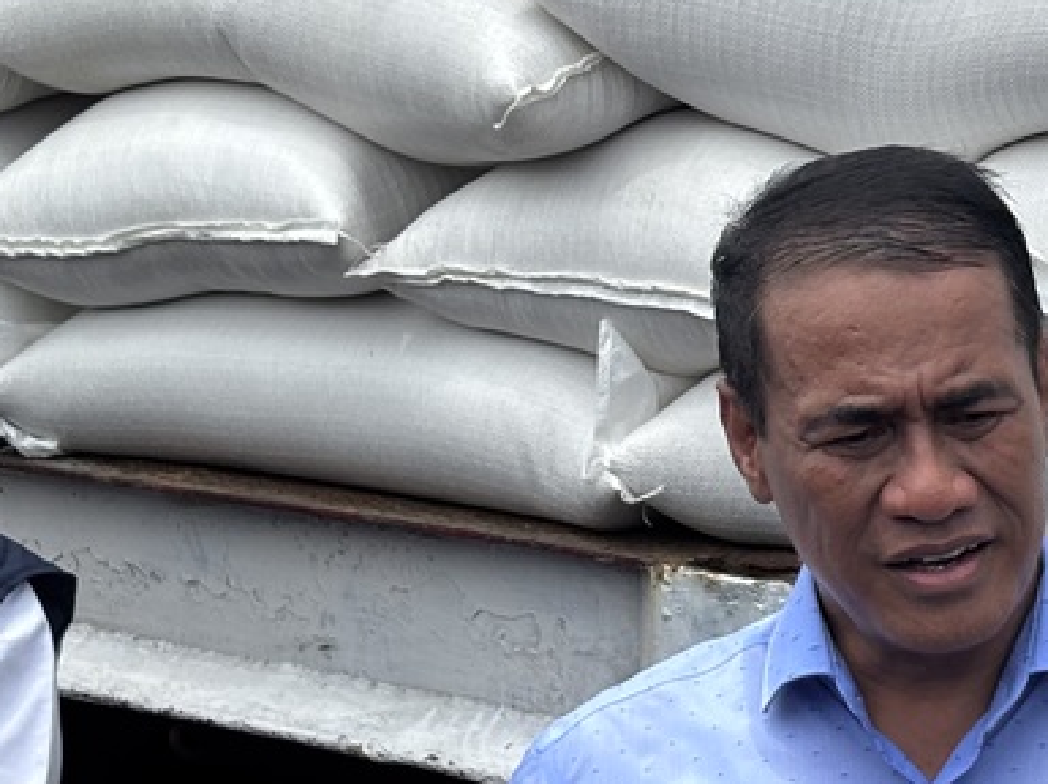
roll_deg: +0.0
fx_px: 3811
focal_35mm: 126
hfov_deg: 15.4
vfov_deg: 11.7
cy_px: 268
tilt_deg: -4.2
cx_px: 975
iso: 32
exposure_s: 1/3115
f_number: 1.6
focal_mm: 5.96
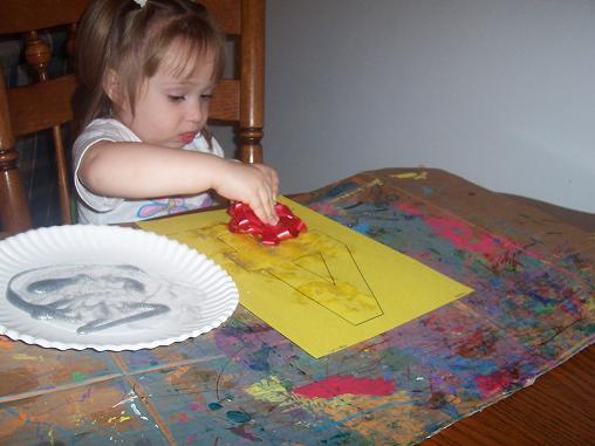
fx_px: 636
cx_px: 298
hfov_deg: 50.1
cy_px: 223
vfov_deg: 38.7
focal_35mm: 37
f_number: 2.8
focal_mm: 5.6
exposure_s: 1/60
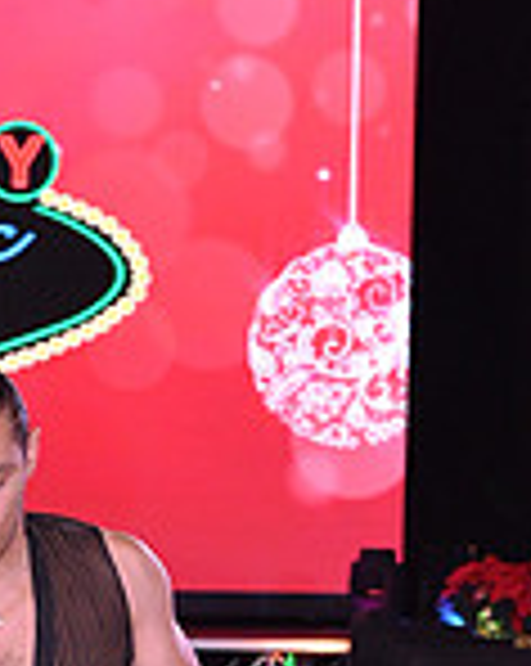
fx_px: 6220
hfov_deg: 4.9
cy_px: 981
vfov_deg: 6.1
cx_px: -151
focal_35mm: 316
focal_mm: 86
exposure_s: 1/250
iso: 2000
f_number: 7.1
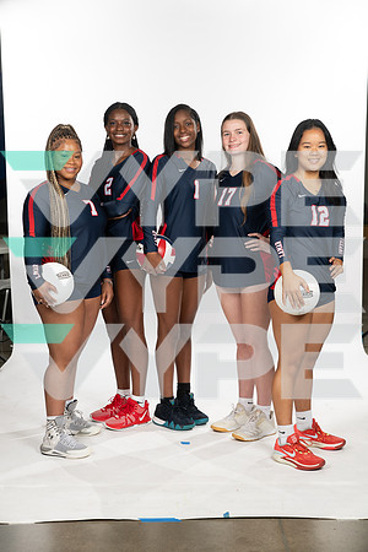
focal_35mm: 58
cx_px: 184
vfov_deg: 34.5
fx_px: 889
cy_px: 276
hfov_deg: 23.4
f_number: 5.6
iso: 200
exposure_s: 1/250
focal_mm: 58
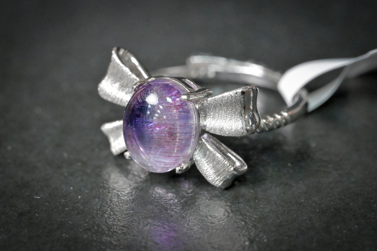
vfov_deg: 12.9
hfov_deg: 19.3
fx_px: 1110
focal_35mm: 106
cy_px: 125
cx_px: 187
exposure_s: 1/125
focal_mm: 105
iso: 14400
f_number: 16
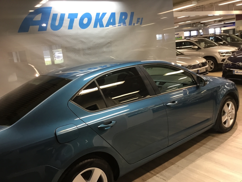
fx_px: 217
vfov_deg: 45.4
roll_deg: +8.2
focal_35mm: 31
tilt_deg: -12.2
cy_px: 91
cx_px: 121
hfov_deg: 58.4
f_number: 2.4
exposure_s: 1/33
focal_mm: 3.3
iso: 80
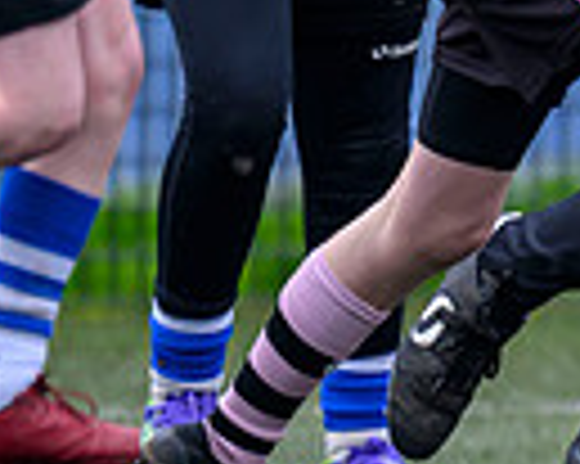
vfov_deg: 0.5
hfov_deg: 0.7
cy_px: -69
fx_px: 49074
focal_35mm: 2861
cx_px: 1554
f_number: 4
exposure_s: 1/1250
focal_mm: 560
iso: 800
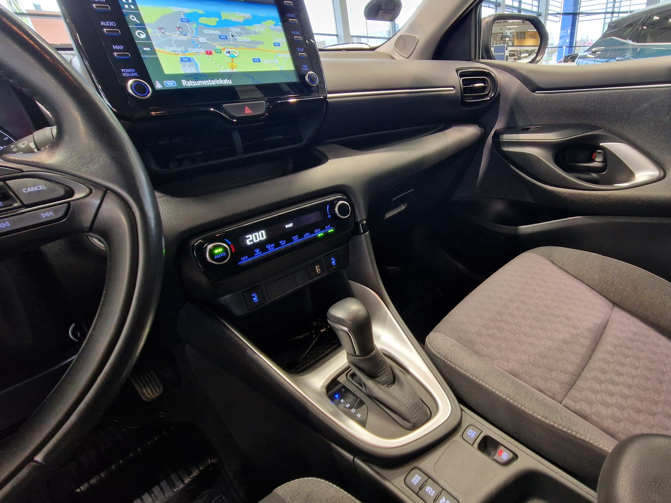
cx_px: 431
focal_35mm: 17
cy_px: 255
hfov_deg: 88.7
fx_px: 330
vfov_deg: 74.7
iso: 400
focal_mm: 2.2
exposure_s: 1/33
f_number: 2.2
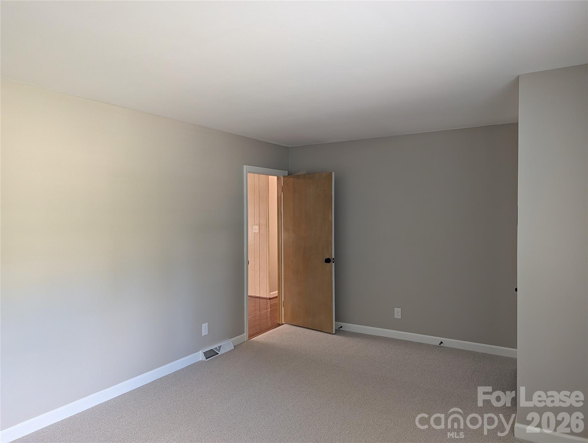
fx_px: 408
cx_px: 294
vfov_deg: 56.9
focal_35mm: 24
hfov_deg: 71.5
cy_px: 222
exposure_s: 1/238
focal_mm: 6.9
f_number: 1.68
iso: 1139
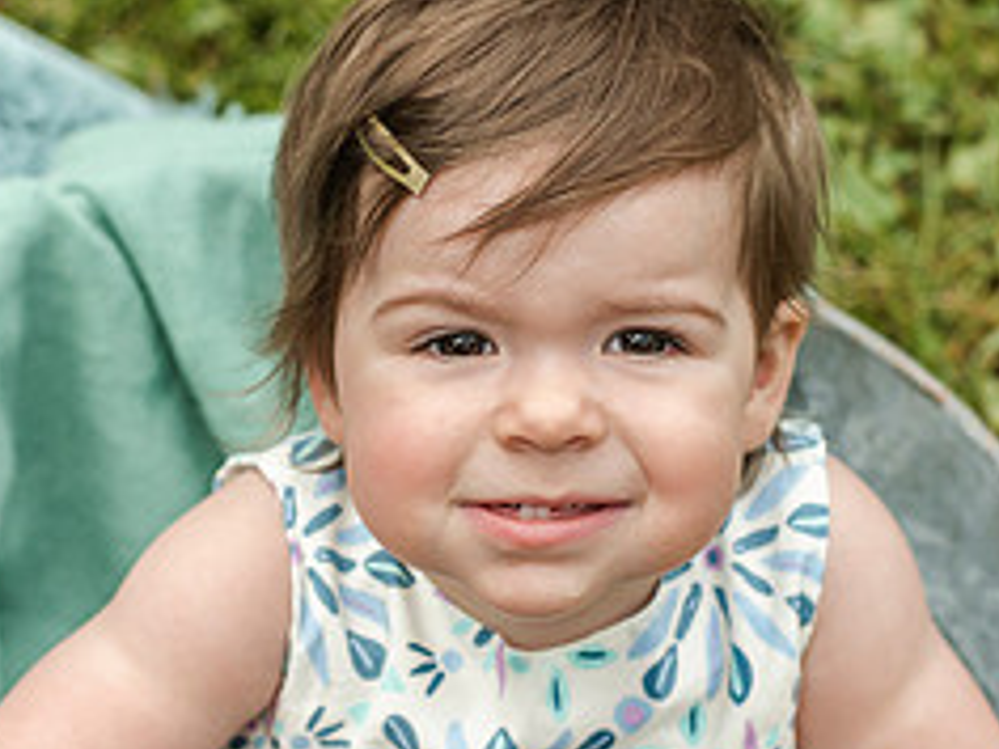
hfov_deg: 15.9
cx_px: 478
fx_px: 3579
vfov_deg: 11.9
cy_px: 504
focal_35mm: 124
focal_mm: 50
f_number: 4
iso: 640
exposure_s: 1/2000
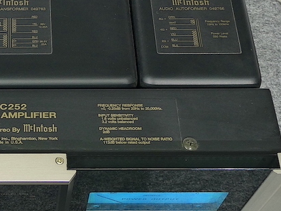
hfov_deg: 23.2
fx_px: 657
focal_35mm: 81
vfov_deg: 18.1
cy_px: 64
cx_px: 2
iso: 100
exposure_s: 1/2.5
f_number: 3.7
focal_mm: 6.3
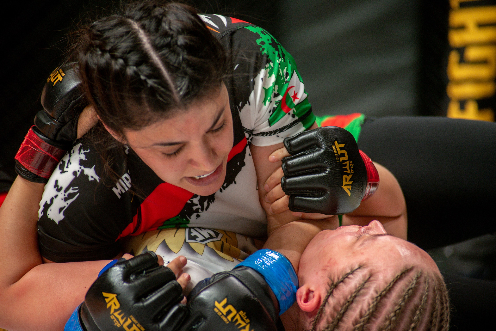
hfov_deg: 10.3
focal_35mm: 200
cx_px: 248
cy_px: 166
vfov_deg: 6.9
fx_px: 2756
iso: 2000
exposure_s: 1/1000
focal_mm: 200
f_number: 4
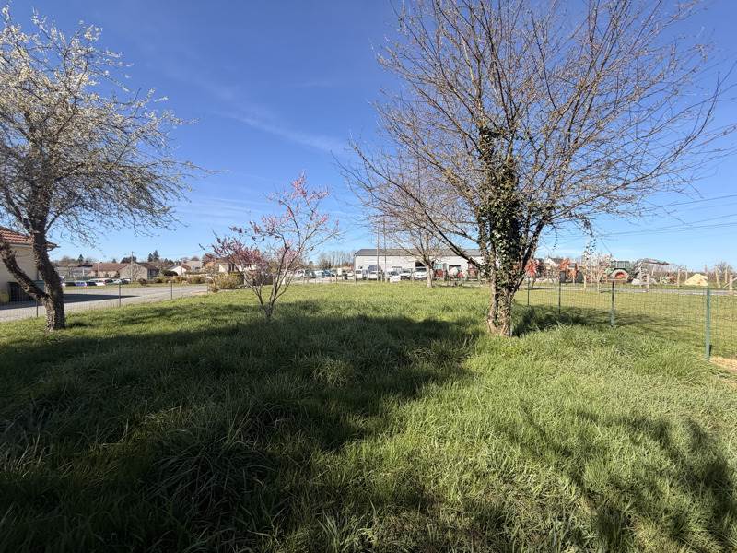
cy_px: 276
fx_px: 298
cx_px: 368
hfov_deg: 102.1
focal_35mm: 14
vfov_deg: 85.7
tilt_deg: -1.0
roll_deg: -0.4
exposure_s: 1/770
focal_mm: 2.22
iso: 32
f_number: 2.2
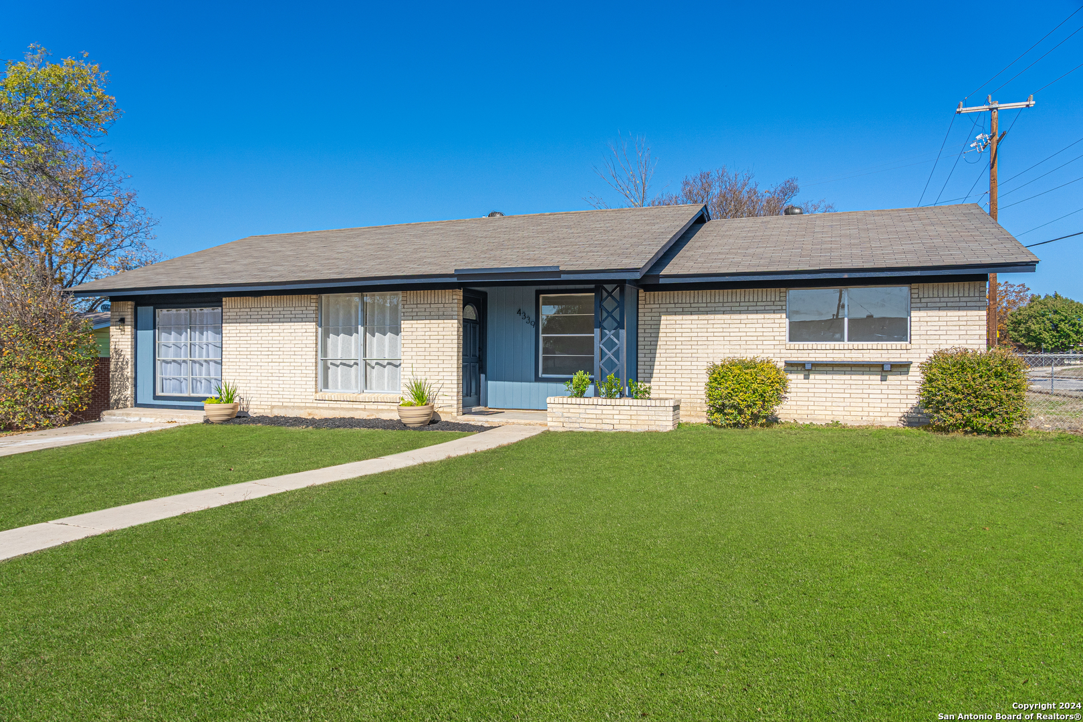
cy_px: 361
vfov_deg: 53.1
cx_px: 542
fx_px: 722
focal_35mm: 24
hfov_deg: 73.7
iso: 800
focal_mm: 24
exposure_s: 1/8000
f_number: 7.1
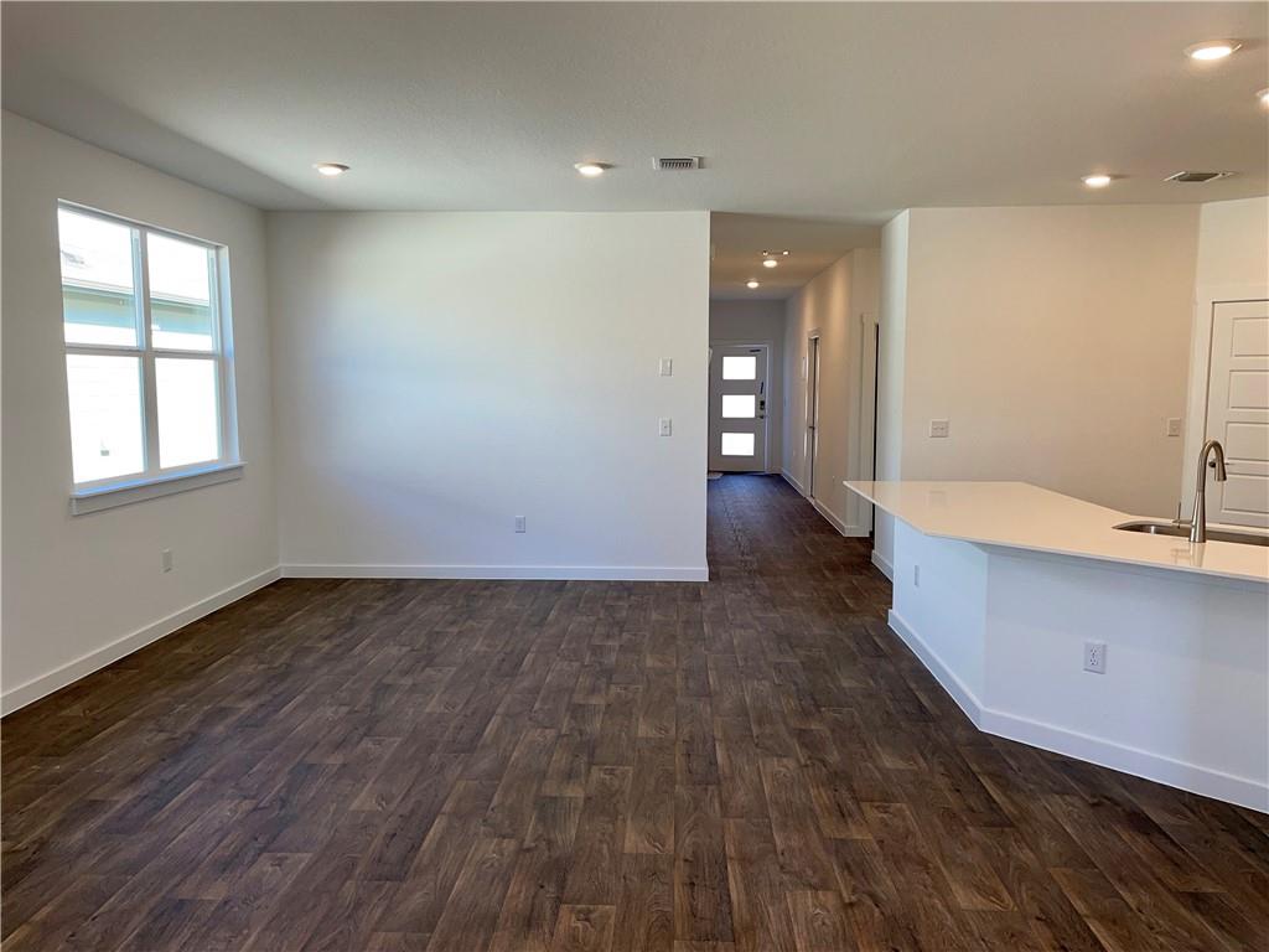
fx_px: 953
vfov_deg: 53.1
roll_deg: +0.1
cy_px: 476
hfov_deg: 67.3
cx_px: 634
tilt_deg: -7.0
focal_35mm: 26
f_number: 1.6
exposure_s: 1/120
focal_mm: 4.2
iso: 50
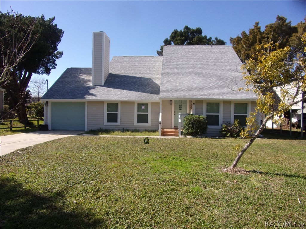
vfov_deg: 56.8
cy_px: 114
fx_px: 212
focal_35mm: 24
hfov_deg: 71.6
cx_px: 153
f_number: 3.3
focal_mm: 4.3
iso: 80
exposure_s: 1/900
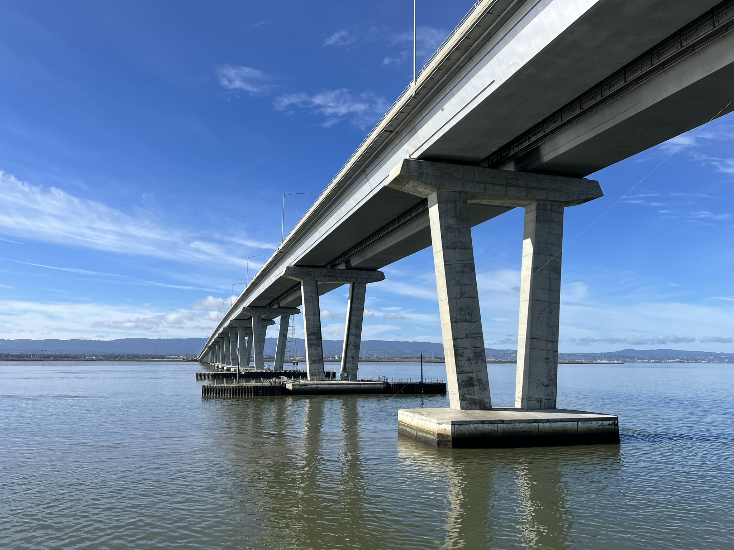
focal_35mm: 26
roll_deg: -0.2
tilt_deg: +8.1
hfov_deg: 67.3
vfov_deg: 53.1
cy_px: 275
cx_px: 367
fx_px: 551
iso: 50
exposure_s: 1/5076
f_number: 1.5
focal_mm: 5.7
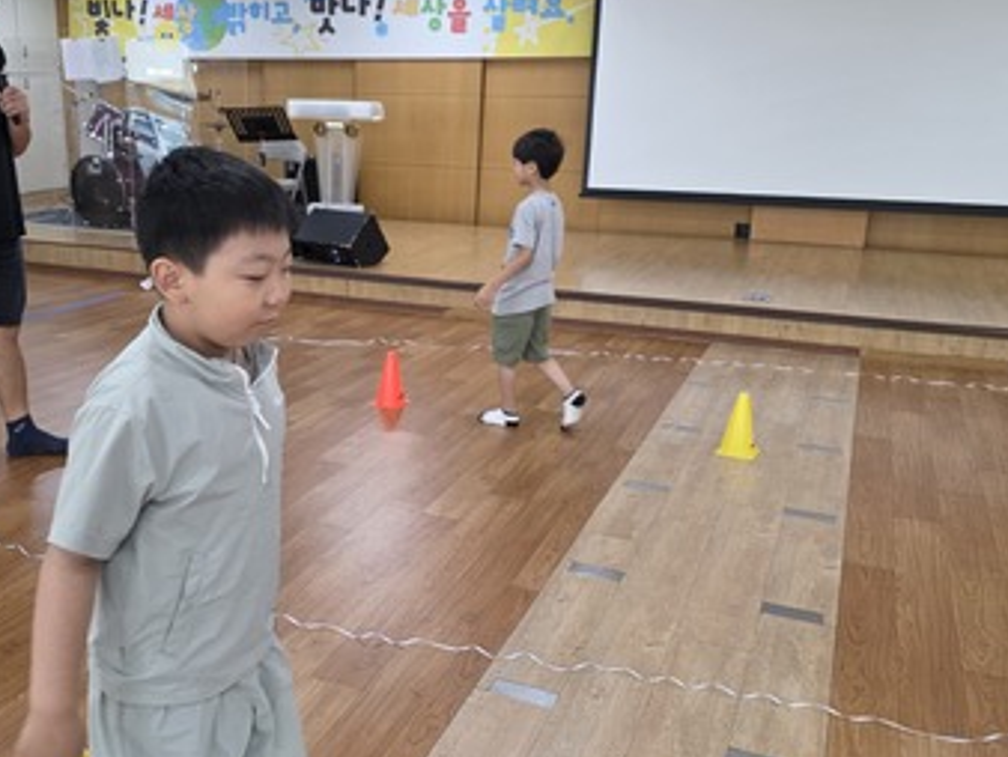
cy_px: 347
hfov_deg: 53.3
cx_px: 370
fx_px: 991
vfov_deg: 41.8
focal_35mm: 34
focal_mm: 6.3
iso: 250
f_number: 1.7
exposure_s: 1/120
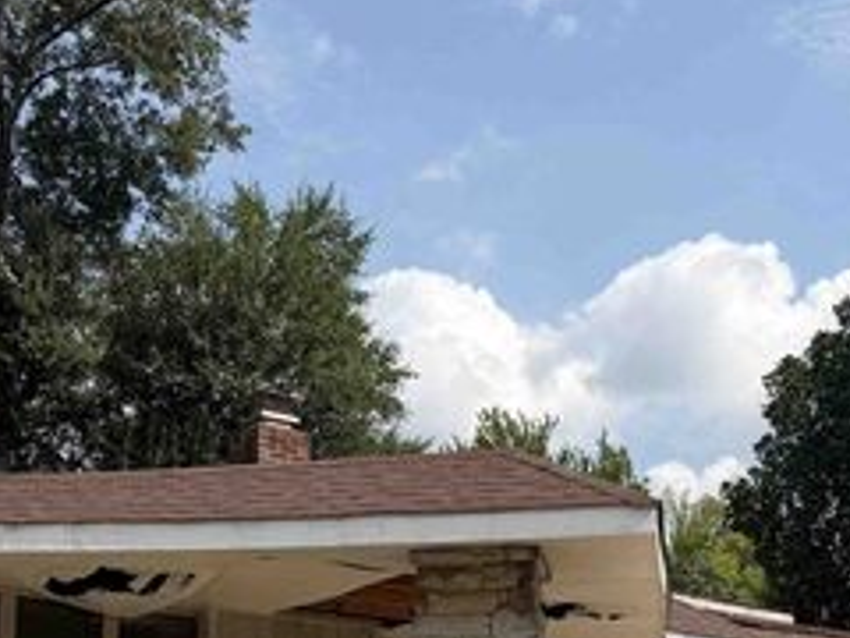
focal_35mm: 64
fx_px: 1572
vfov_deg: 21.8
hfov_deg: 30.3
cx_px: 421
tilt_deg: +8.2
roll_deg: +0.3
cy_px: 691
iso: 80
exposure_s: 1/4975
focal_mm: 6.76
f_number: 1.78
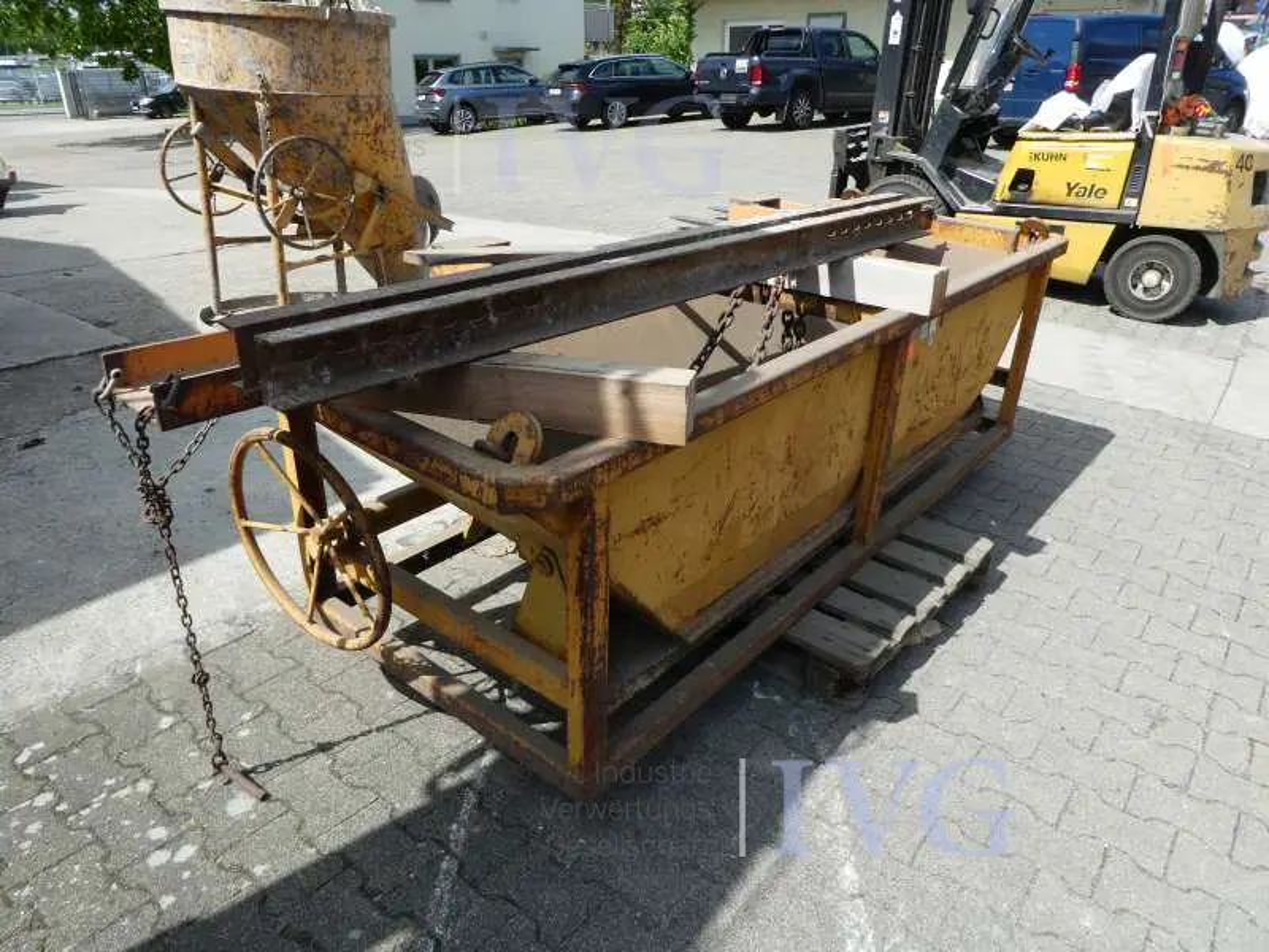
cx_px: 634
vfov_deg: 56.8
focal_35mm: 24
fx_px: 880
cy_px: 476
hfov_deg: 71.6
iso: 80
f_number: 3.3
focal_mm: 4.3
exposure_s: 1/640
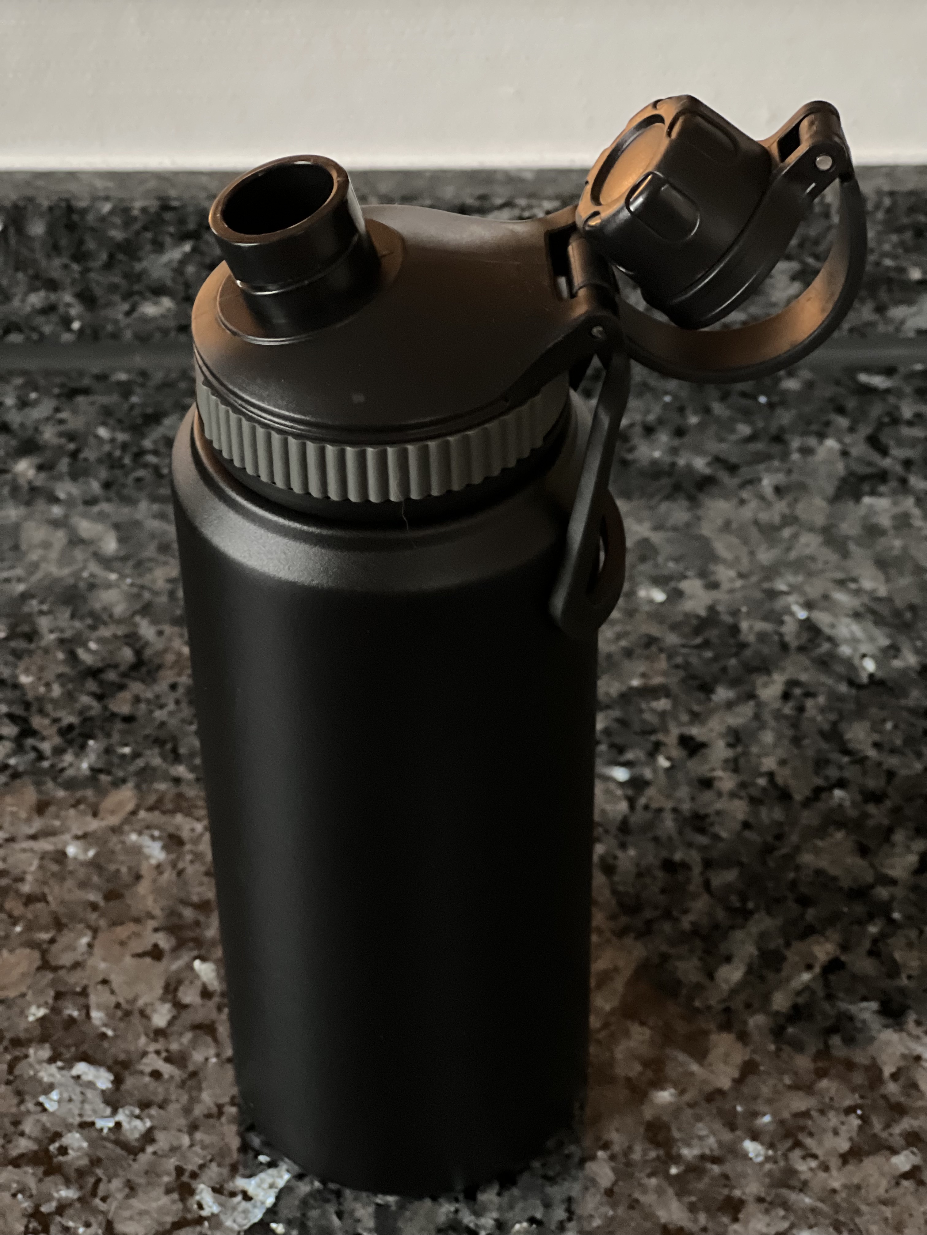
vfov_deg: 25.3
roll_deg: +1.8
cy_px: 618
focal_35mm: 77
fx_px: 2749
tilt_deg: -40.2
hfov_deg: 19.1
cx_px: 464
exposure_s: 1/14
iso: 500
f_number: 2.8
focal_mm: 9
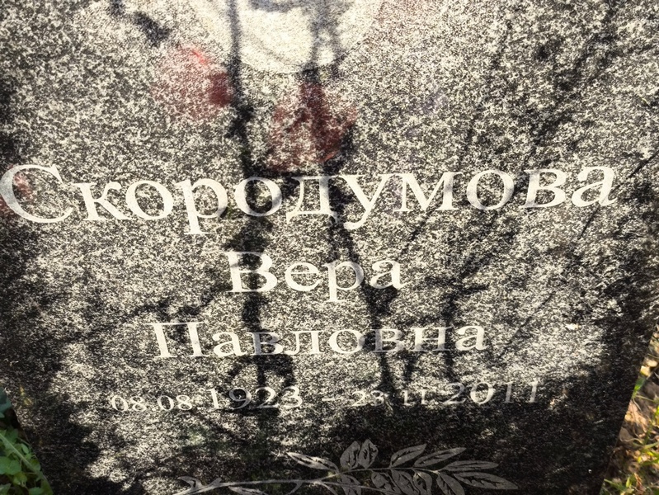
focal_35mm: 50
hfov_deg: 38.2
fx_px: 952
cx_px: 330
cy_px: 248
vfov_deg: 29.1
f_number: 1.7
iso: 50
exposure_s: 1/166
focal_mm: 4.71
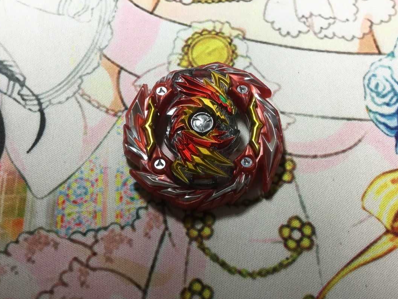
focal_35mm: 35
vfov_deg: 40.6
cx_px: 202
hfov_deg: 52.6
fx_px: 402
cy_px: 166
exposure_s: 1/30
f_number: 2.4
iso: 32
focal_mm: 3.3
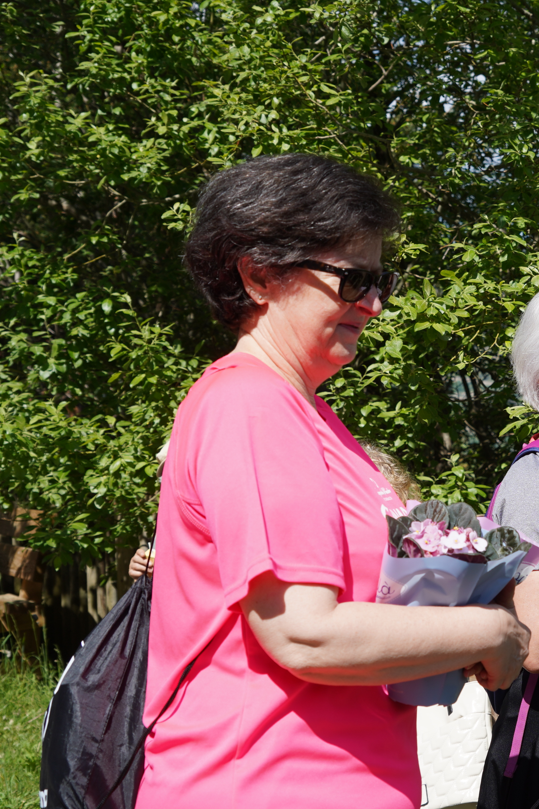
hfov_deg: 20.2
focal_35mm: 65
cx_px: 545
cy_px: 406
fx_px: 1460
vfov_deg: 31.0
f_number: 6.3
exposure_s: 1/320
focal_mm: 43
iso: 100
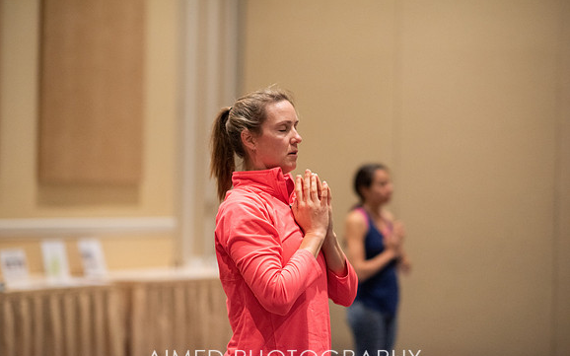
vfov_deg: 14.7
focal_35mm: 89
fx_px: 1382
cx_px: 279
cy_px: 183
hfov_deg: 23.3
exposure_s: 1/200
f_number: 2
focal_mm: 85
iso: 1250
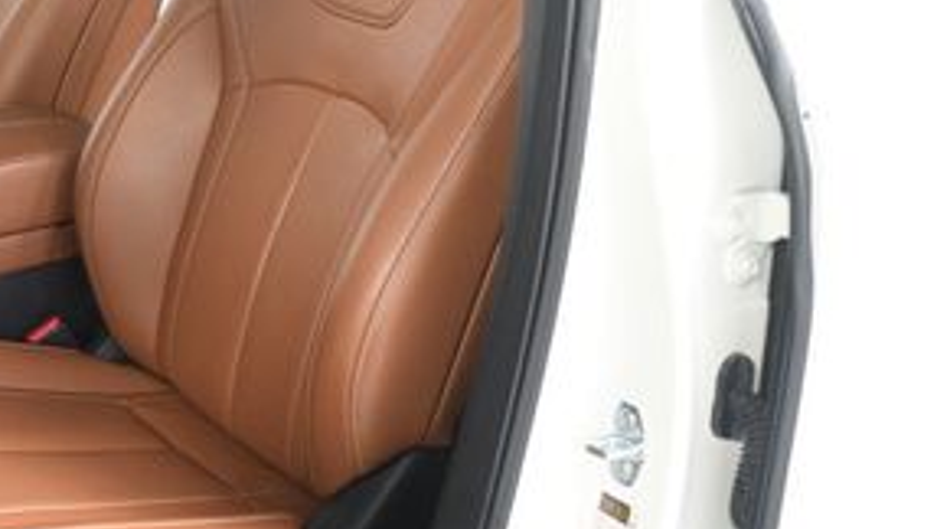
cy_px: 118
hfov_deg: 32.3
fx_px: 1567
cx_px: 180
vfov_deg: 19.0
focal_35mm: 63
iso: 100
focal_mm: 18
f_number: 3.5
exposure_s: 1/160
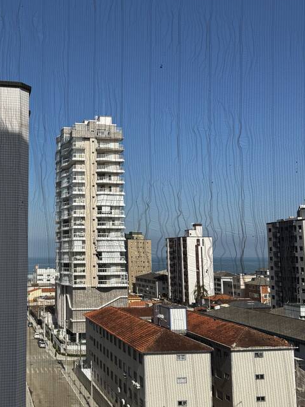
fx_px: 482
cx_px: 72
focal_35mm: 41
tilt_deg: +6.2
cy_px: 193
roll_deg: +0.3
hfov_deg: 34.3
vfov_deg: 45.8
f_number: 1.78
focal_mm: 6.76
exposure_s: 1/5814
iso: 80
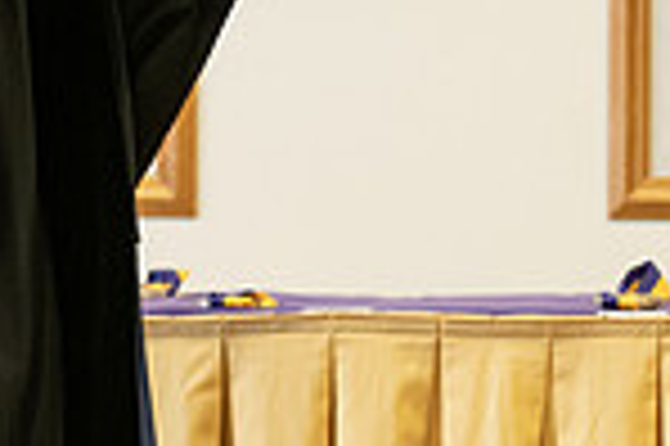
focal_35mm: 273
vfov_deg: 5.0
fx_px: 5075
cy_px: -268
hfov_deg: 7.6
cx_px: 328
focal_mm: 70
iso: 2500
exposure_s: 1/200
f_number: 3.5
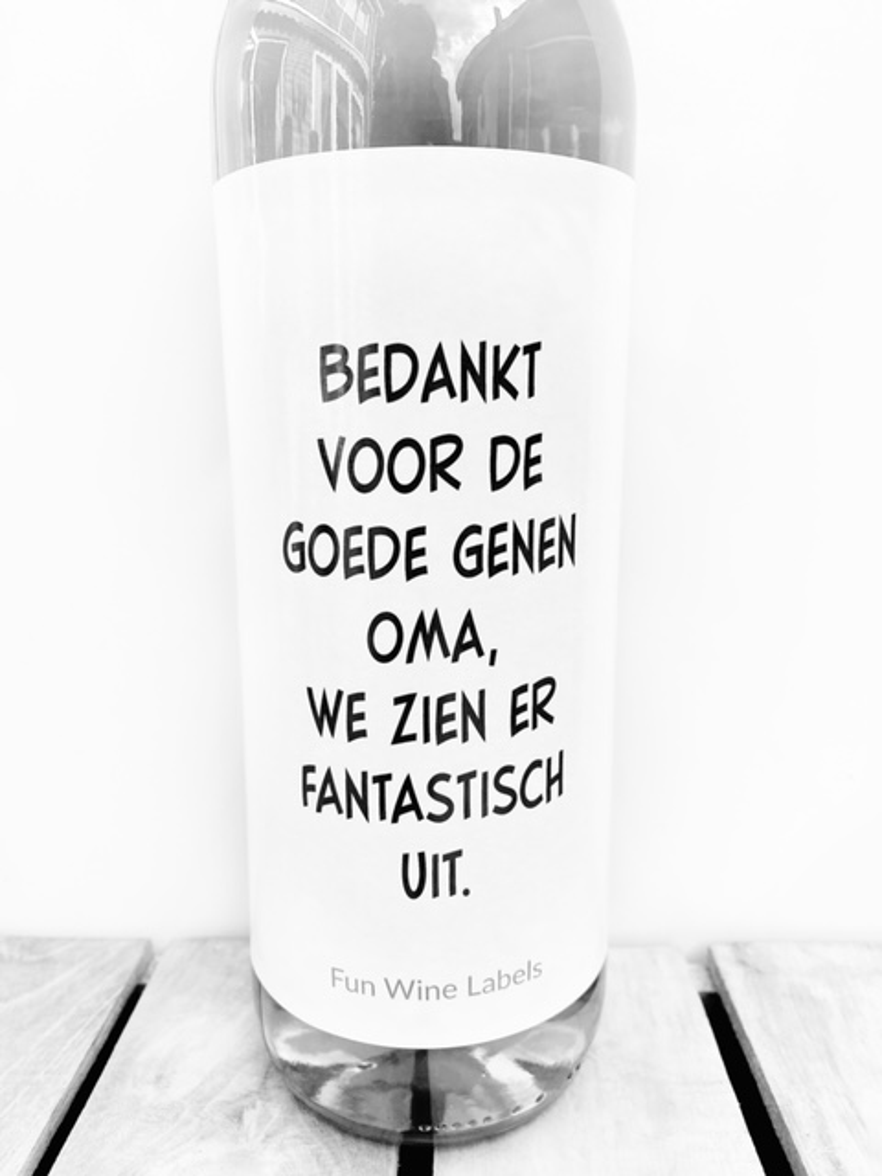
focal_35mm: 26
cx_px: 441
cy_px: 588
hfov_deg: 53.1
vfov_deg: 67.3
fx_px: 883
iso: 32
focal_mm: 4.25
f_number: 1.8
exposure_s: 1/715
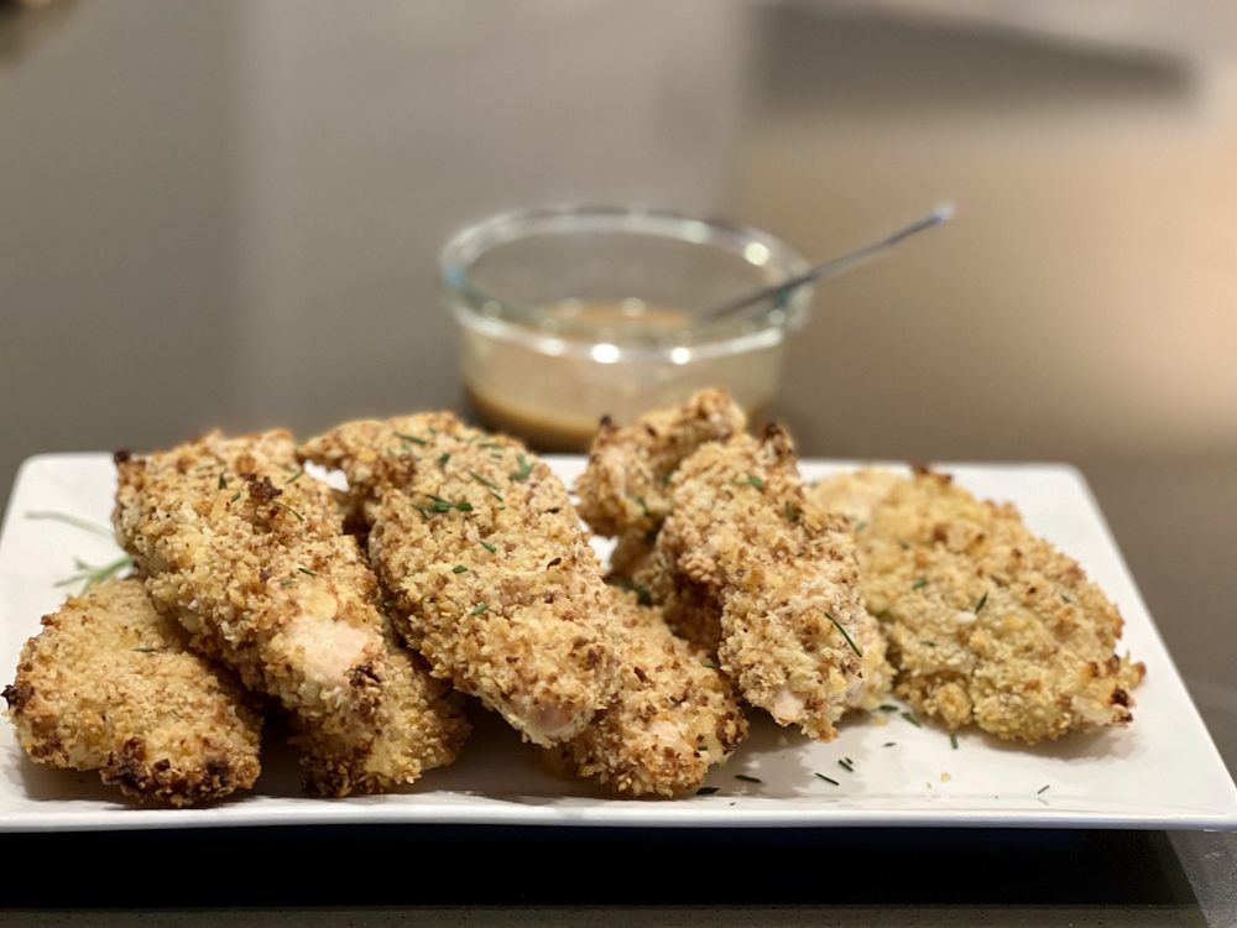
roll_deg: +0.0
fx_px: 2752
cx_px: 618
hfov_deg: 25.3
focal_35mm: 77
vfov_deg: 19.1
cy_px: 464
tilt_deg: -24.6
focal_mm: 9
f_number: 2.8
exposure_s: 1/30
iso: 400
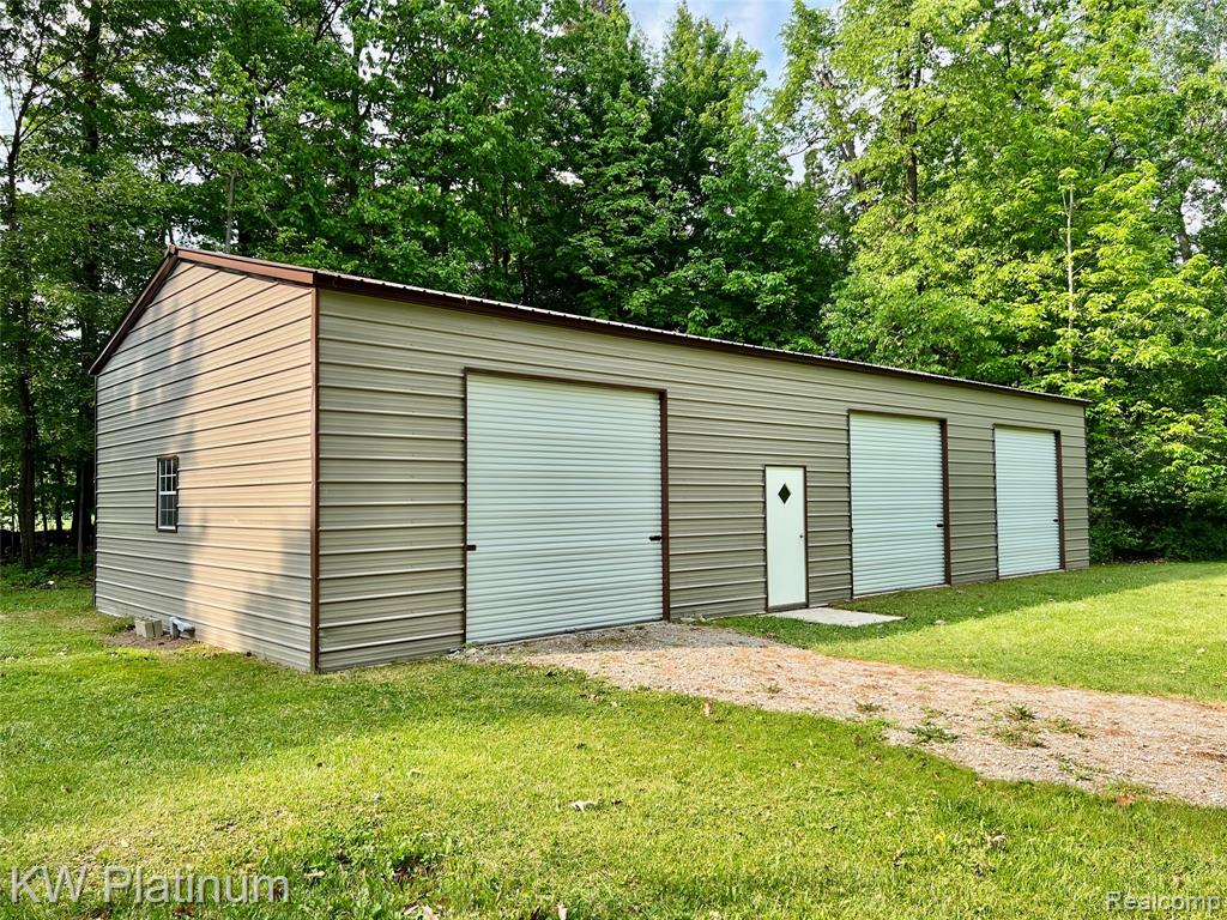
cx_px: 614
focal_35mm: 26
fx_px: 922
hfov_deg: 67.3
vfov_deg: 53.1
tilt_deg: +1.9
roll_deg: +0.8
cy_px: 460
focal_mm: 5.7
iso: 50
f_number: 1.5
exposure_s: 1/1252
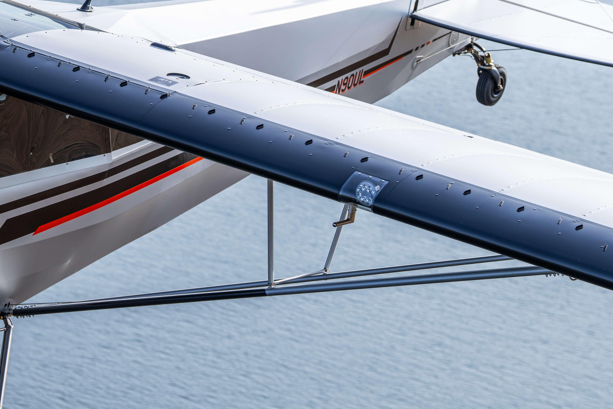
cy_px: 191
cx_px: 49
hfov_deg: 8.6
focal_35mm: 239
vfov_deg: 5.7
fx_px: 4069
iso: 100
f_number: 6.3
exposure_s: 1/250
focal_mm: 104
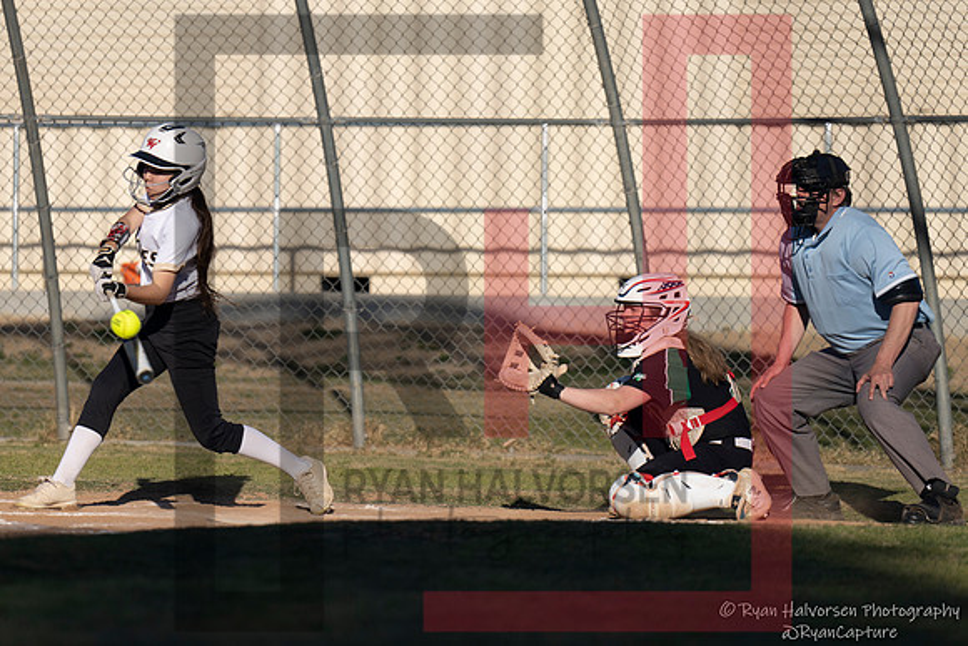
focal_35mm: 206
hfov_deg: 10.0
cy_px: 311
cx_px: 377
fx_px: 5531
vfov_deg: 6.7
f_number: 2.8
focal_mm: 153
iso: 100
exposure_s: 1/2500
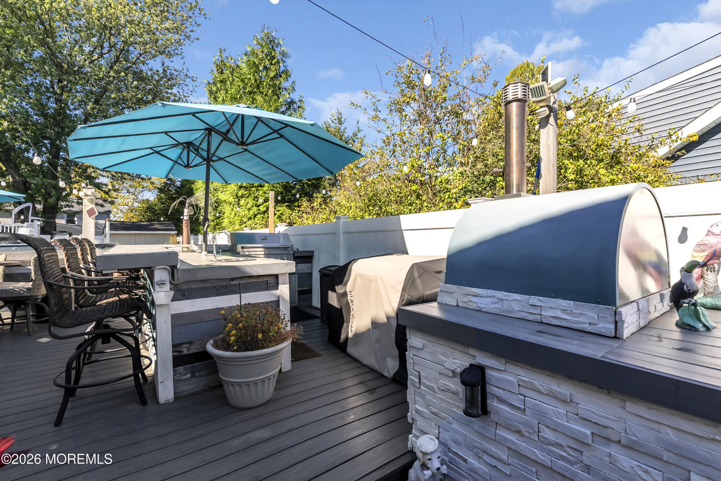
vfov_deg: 73.8
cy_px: 240
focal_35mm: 16
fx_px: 321
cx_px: 360
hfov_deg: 96.7
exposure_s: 1/400
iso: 200
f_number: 8
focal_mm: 16
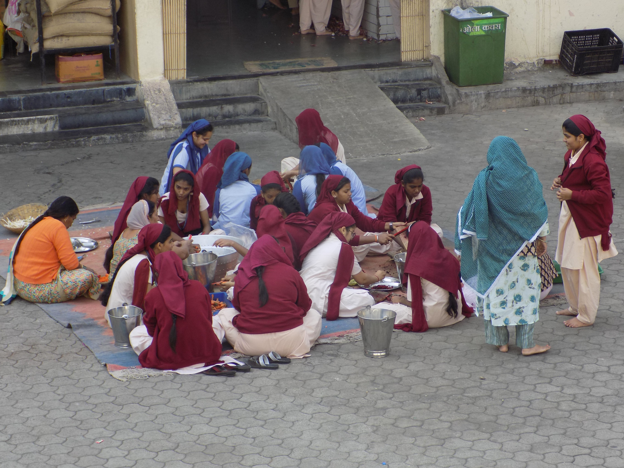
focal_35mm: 107
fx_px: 1929
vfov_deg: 13.8
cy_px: 234
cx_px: 312
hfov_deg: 18.4
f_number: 4.7
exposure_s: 1/100
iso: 80
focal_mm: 19.1
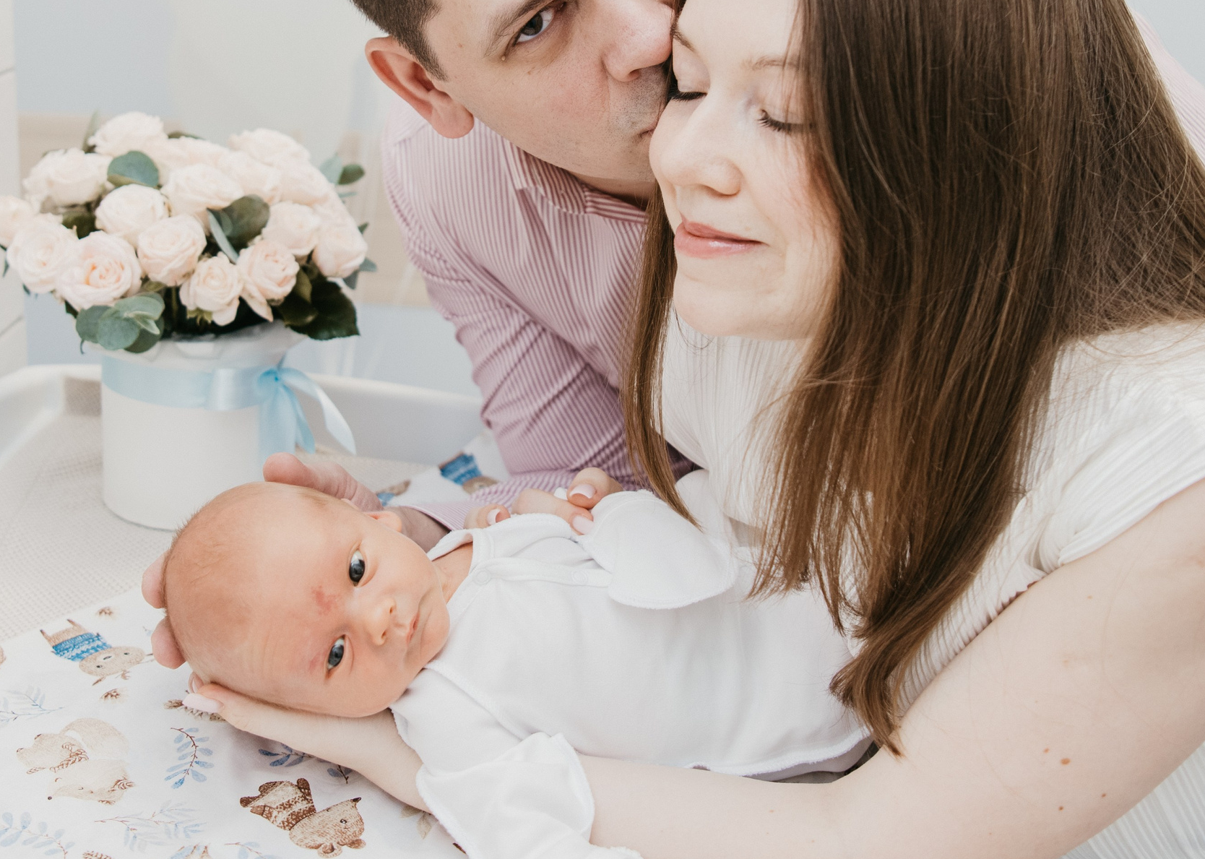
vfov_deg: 29.6
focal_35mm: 47
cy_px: 251
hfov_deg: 40.8
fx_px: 1607
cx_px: 448
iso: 320
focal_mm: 26
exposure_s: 1/160
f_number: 3.2
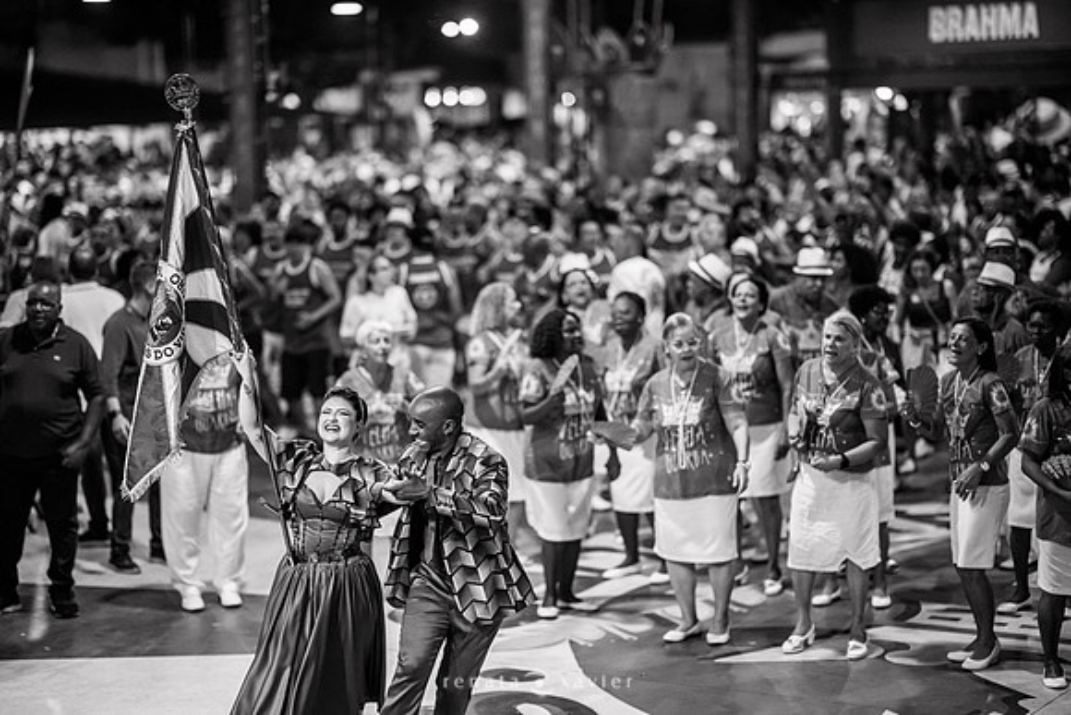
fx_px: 2529
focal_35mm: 85
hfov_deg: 23.9
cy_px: 358
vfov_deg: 16.1
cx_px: 536
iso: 1000
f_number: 1.2
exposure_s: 1/800
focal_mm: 85
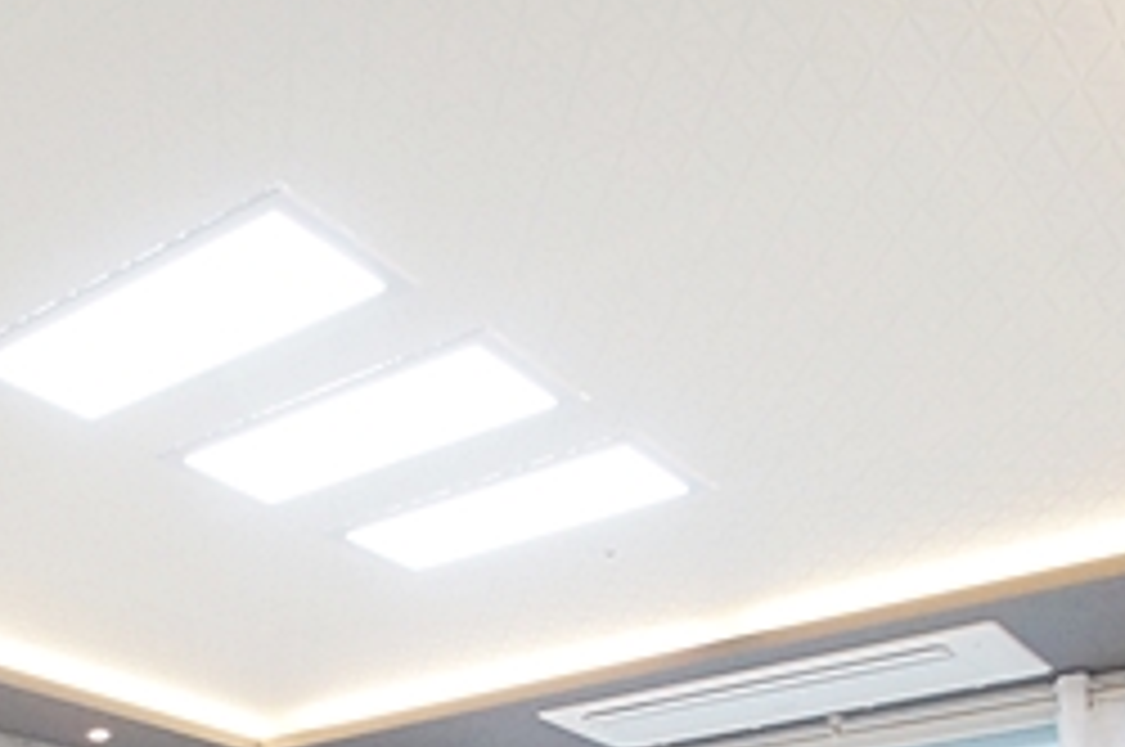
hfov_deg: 38.3
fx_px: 1498
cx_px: 112
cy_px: 1116
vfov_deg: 22.8
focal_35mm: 48
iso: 1600
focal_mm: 10
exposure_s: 1/125
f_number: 5
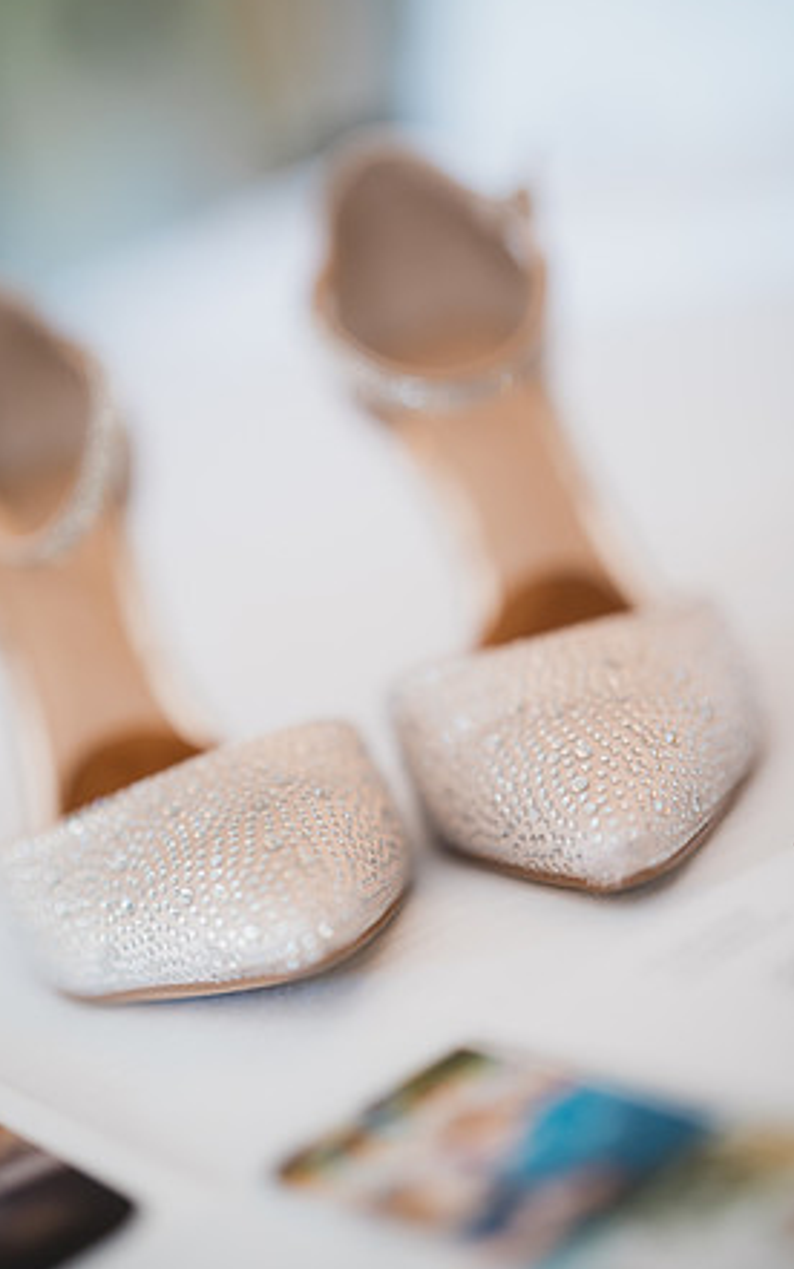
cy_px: 630
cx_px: 374
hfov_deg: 24.9
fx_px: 1799
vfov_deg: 38.9
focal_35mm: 52
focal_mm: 50
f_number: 1.4
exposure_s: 1/125
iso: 400
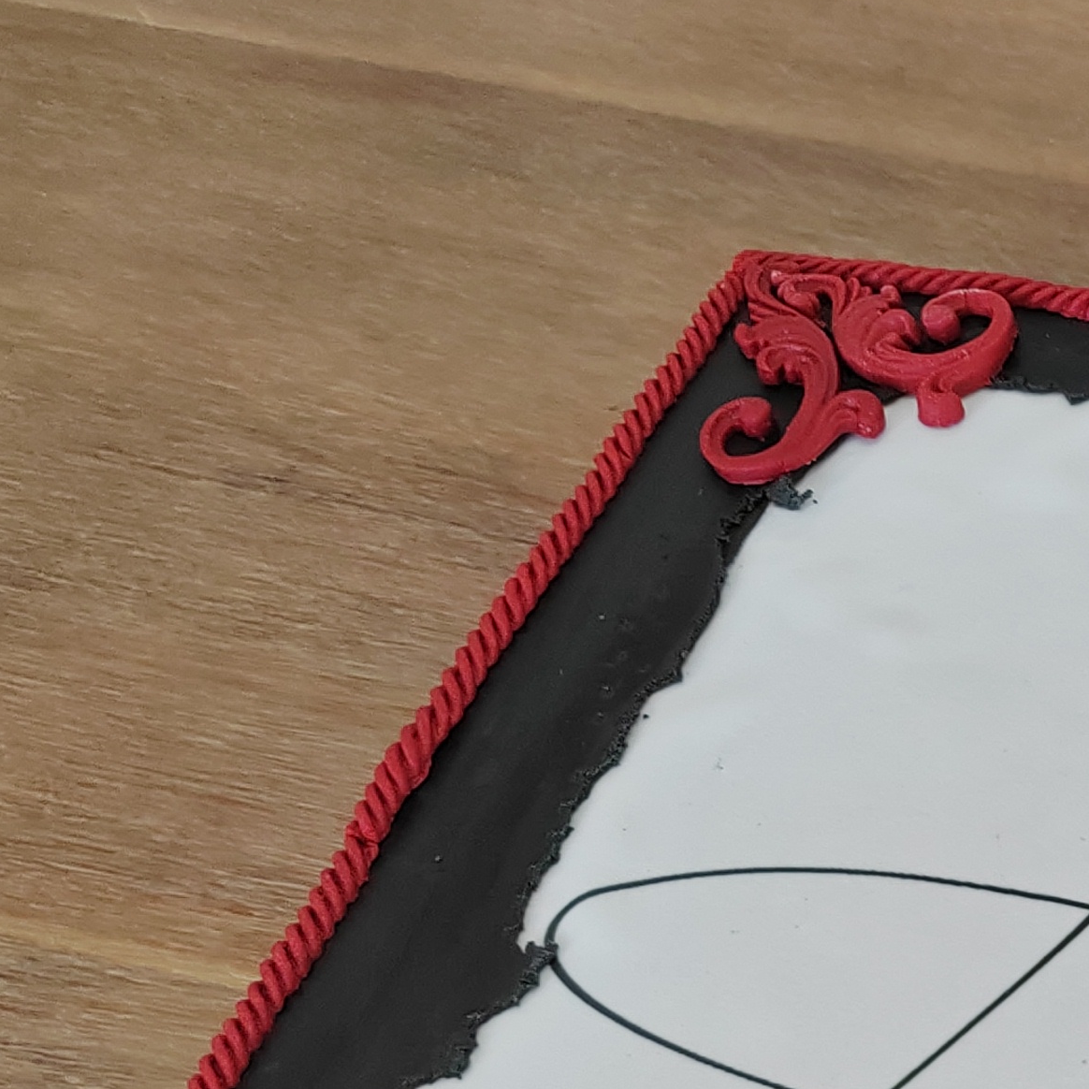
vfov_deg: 19.1
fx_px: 2990
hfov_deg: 18.3
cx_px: 1643
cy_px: 1412
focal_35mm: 84
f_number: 1.9
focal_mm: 5.52
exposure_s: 1/100
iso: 320
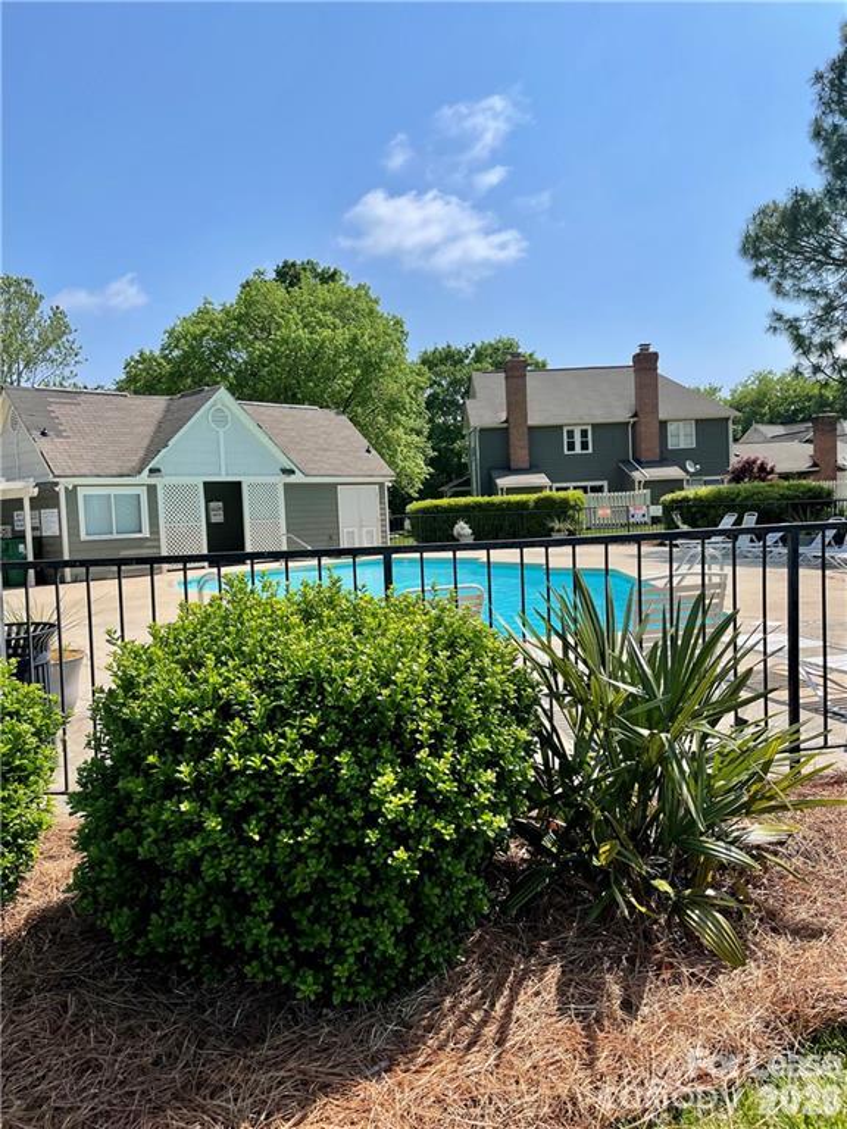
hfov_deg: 53.1
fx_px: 848
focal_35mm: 26
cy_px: 564
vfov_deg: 67.3
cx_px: 424
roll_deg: +2.8
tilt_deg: -2.8
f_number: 1.6
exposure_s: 1/4464
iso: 32
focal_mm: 4.2
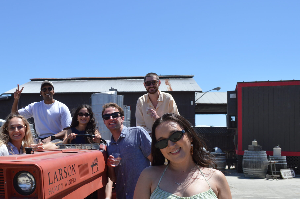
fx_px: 316
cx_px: 101
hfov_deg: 49.9
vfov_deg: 34.7
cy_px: 130
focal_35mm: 38
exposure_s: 1/250
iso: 100
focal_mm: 18
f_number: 8
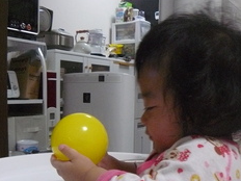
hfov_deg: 31.0
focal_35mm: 62
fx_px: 432
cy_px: 129
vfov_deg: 23.5
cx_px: 153
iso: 400
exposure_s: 1/30
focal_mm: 6
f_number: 2.8
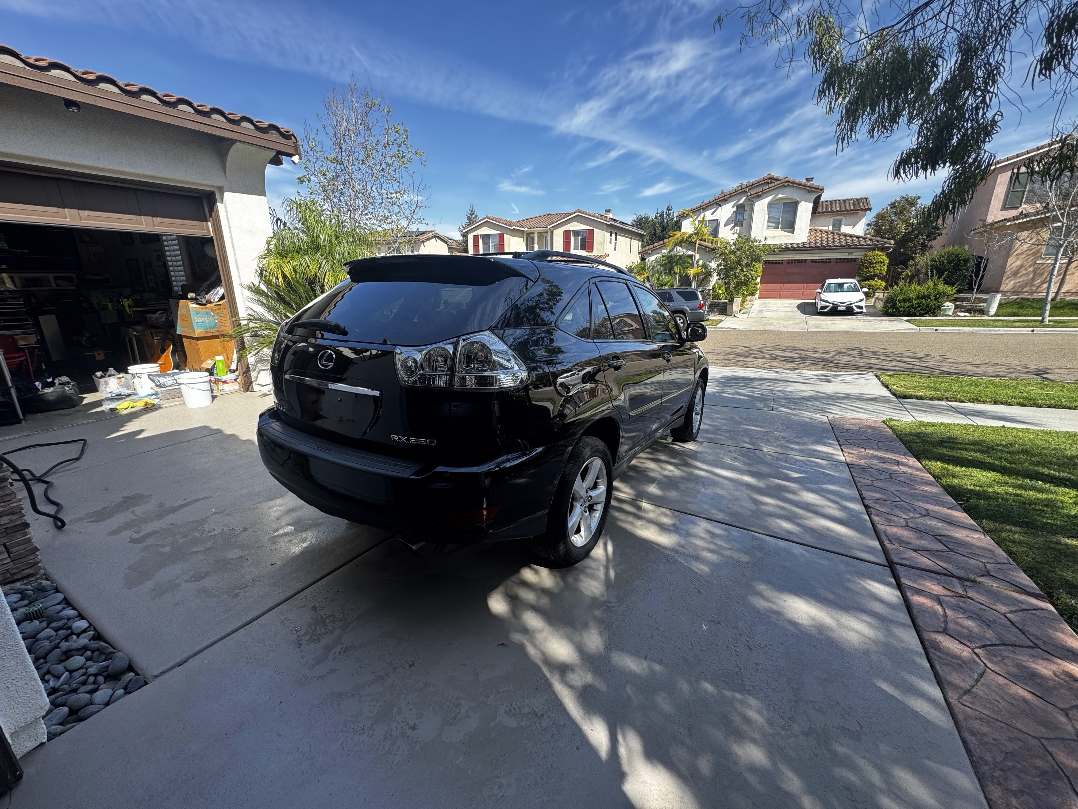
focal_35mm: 14
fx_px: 436
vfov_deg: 85.7
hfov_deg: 102.1
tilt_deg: -16.8
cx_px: 539
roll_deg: -0.2
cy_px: 404
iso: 40
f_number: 2.2
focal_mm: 2.22
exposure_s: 1/195
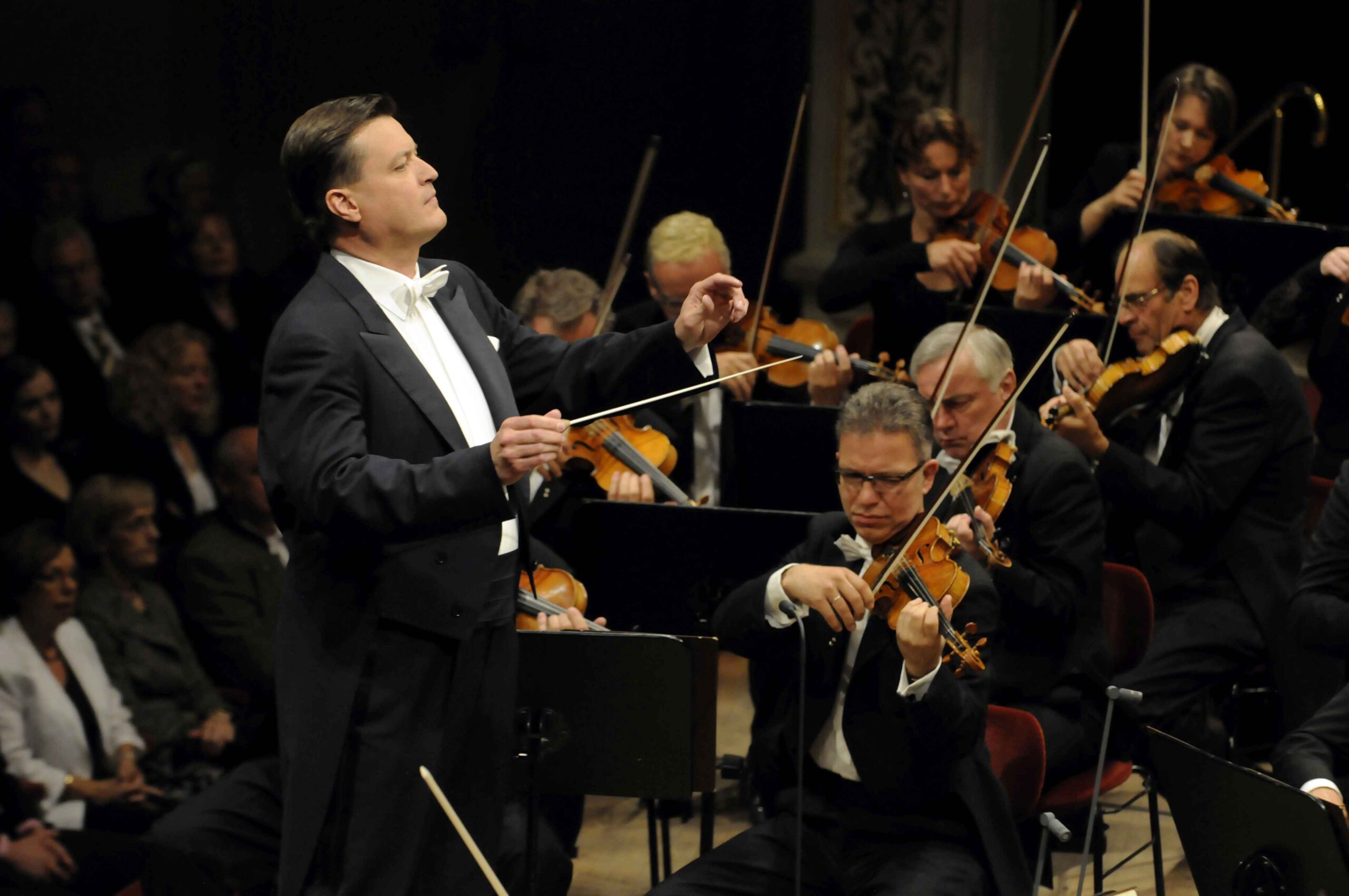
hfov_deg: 11.0
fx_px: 7017
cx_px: 674
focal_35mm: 188
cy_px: 448
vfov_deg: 7.3
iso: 1600
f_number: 3.5
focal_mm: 125
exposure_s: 1/200
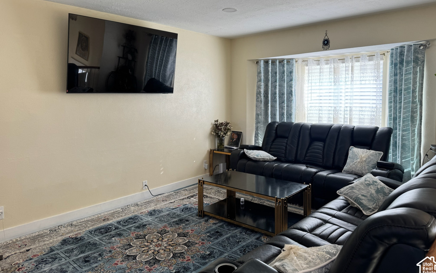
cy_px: 116
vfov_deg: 47.4
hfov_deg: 70.4
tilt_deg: -4.2
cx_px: 222
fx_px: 309
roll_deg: +0.3
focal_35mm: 26
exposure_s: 1/126
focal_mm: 6.76
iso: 50
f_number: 1.78
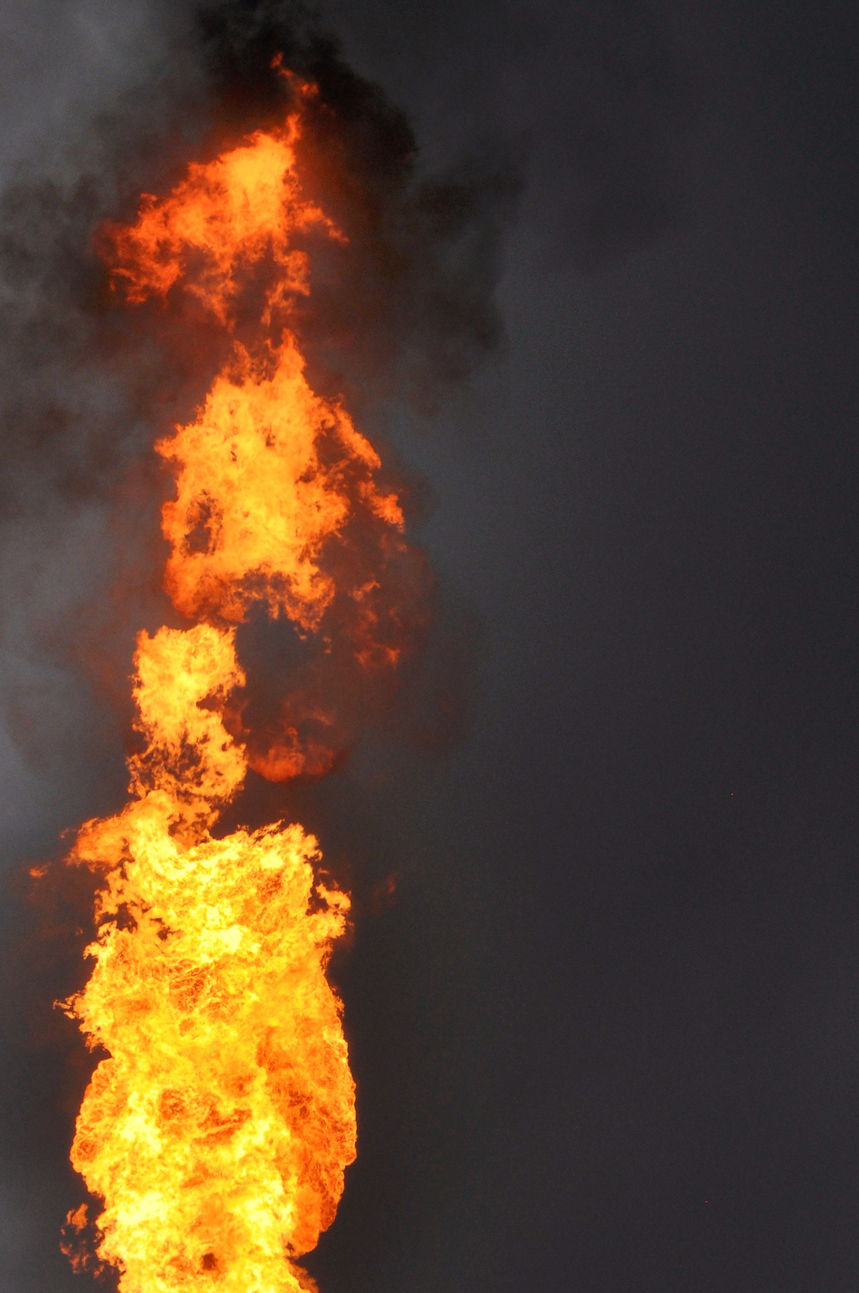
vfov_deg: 24.2
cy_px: 965
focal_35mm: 83
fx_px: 2978
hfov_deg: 16.4
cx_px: 259
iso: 200
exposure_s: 1/320
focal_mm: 32
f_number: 9
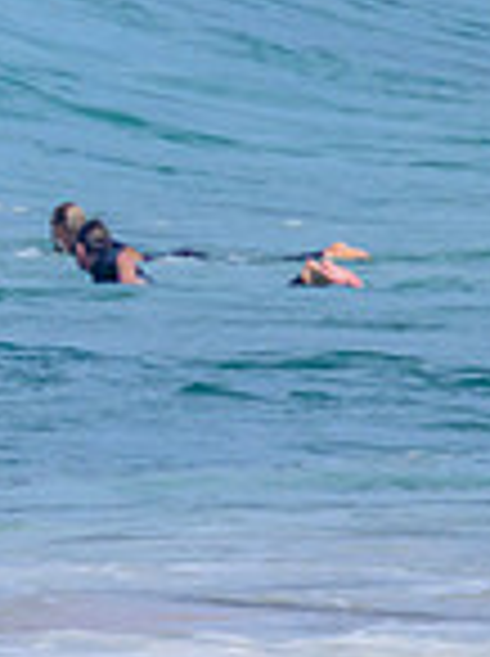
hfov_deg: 0.4
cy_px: -117
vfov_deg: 0.5
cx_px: -535
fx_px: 79408
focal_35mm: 4195
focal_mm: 800
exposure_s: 1/2000
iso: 560
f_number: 11
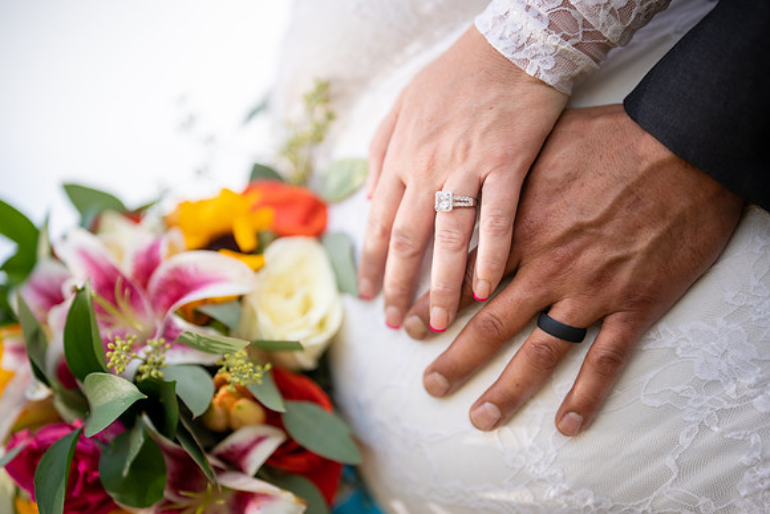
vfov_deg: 15.9
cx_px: 380
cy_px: 254
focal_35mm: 86
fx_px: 1841
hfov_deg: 23.6
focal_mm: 85
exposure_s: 1/800
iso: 100
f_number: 1.4
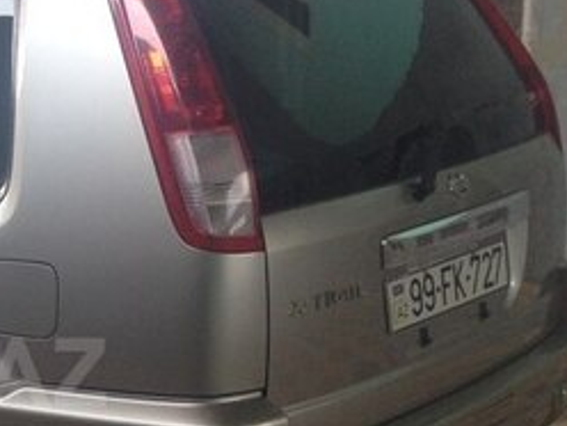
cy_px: 372
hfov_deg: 20.7
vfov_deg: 16.6
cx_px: -128
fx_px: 1441
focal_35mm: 88
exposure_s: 1/120
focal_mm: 4.12
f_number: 2.4
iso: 80
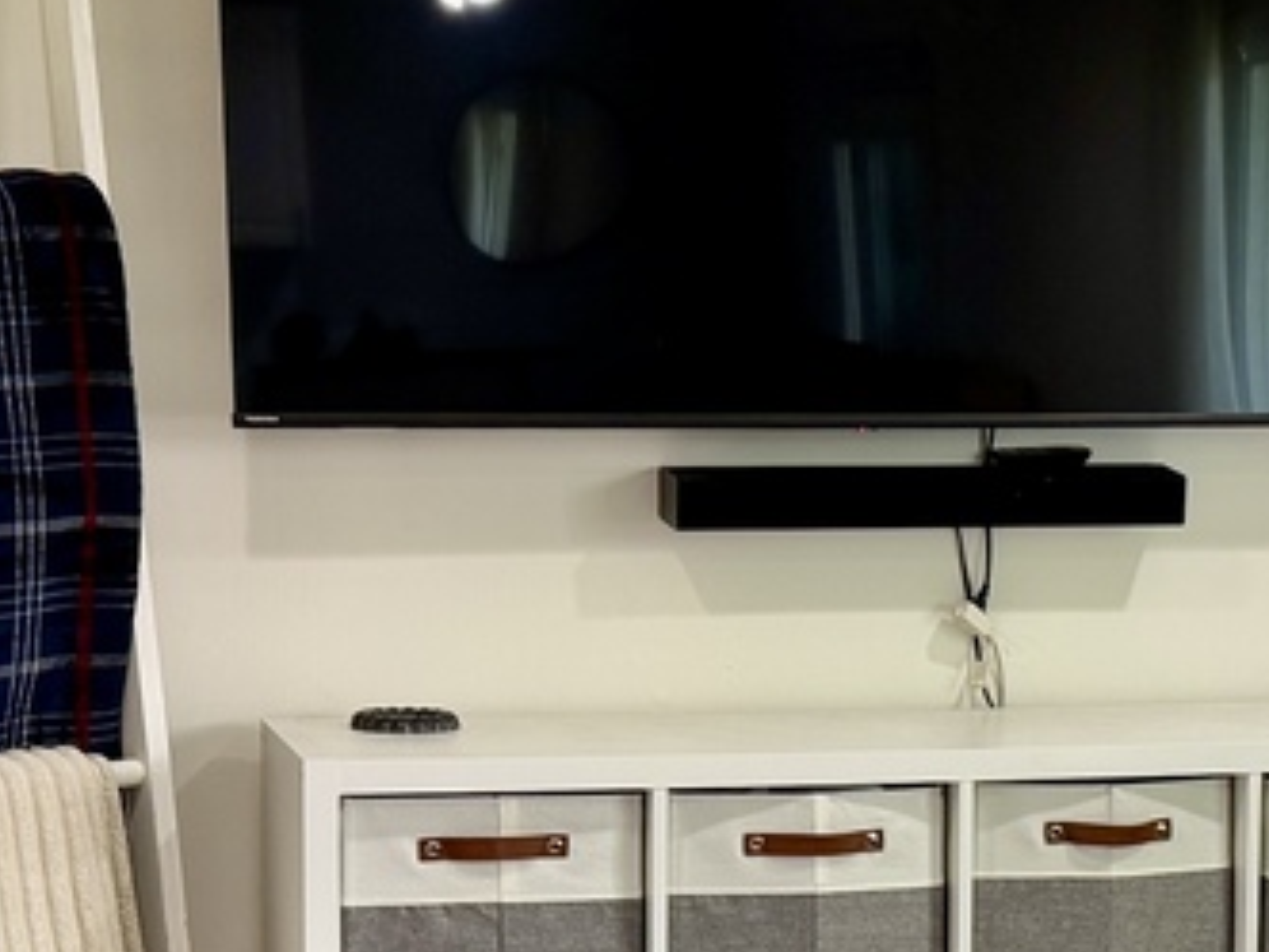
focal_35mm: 104
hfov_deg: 18.5
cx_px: 1235
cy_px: 803
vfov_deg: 14.1
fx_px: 3813
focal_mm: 6.76
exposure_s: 1/60
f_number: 1.78
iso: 160
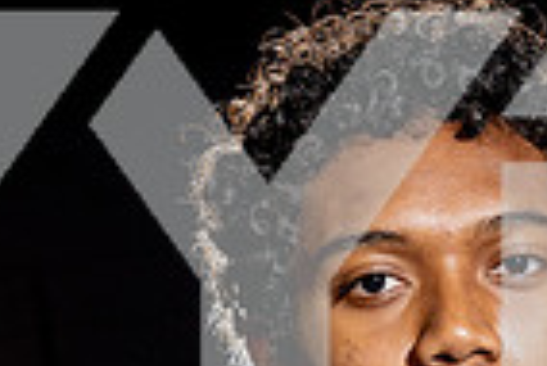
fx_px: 3909
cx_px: 439
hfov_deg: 8.0
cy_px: 684
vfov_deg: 5.3
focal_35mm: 257
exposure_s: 1/250
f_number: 7.1
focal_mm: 63
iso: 500
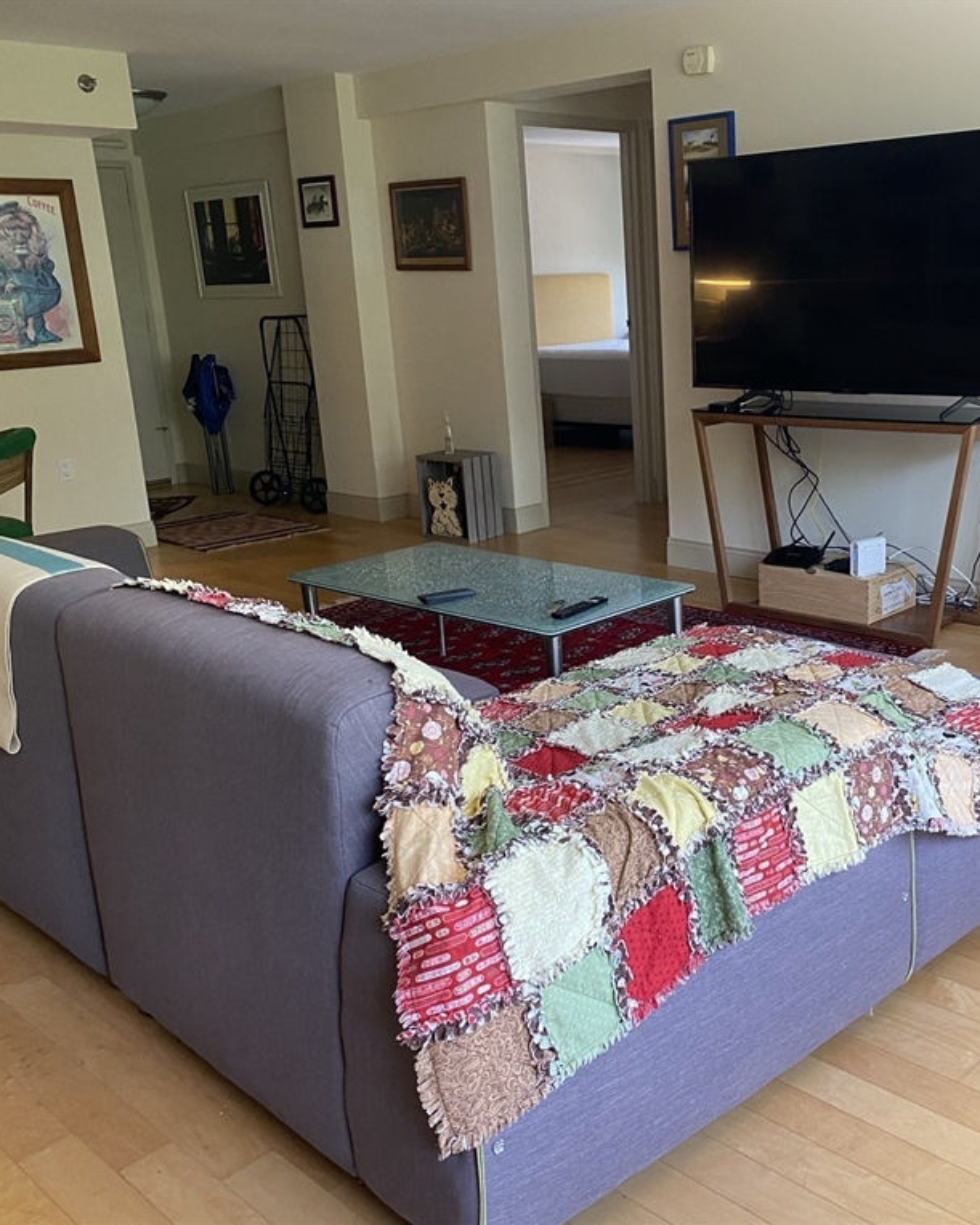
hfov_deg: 42.4
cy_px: 611
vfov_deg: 52.8
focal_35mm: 34
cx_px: 695
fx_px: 1233
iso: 100
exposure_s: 1/60
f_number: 1.8
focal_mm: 4.25
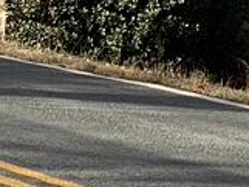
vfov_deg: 4.5
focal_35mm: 330
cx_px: -15
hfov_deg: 6.0
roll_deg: -0.8
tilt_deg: +2.5
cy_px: -147
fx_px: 2376
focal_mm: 6
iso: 20
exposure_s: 1/716
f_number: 2
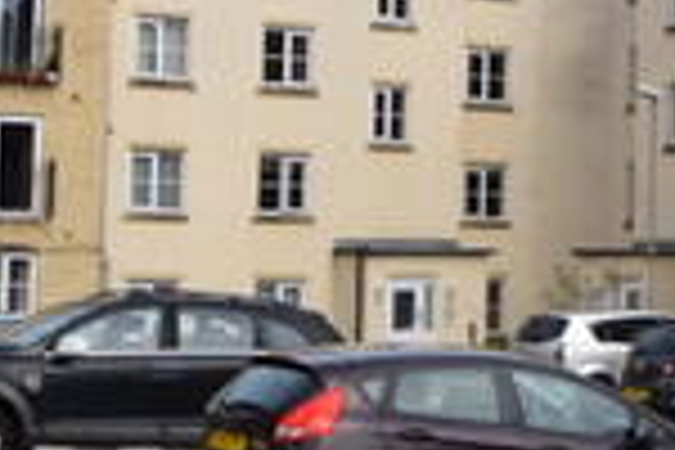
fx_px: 2107
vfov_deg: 12.1
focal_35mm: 112
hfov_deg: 16.4
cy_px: 52
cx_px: 1053
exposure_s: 1/200
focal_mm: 11
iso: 100
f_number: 9
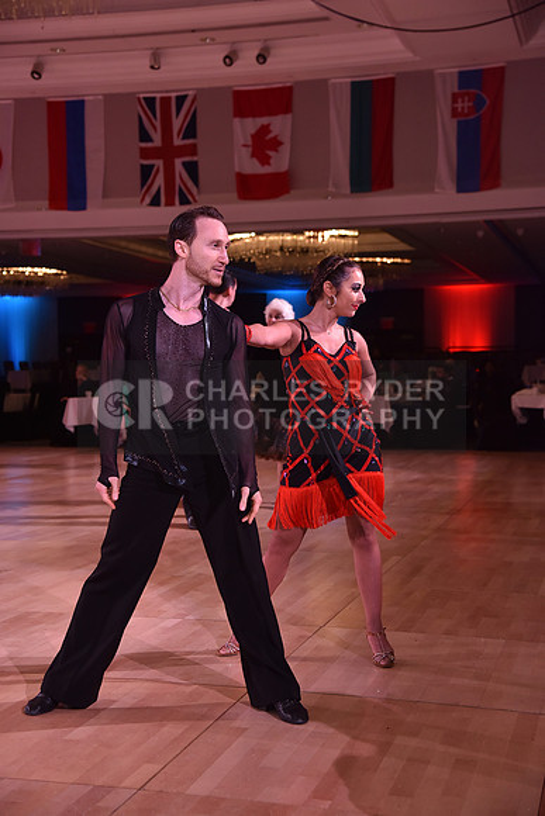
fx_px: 1180
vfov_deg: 38.2
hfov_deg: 26.0
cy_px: 408
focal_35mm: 52
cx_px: 272
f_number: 4.5
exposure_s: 1/250
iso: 1250
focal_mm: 52
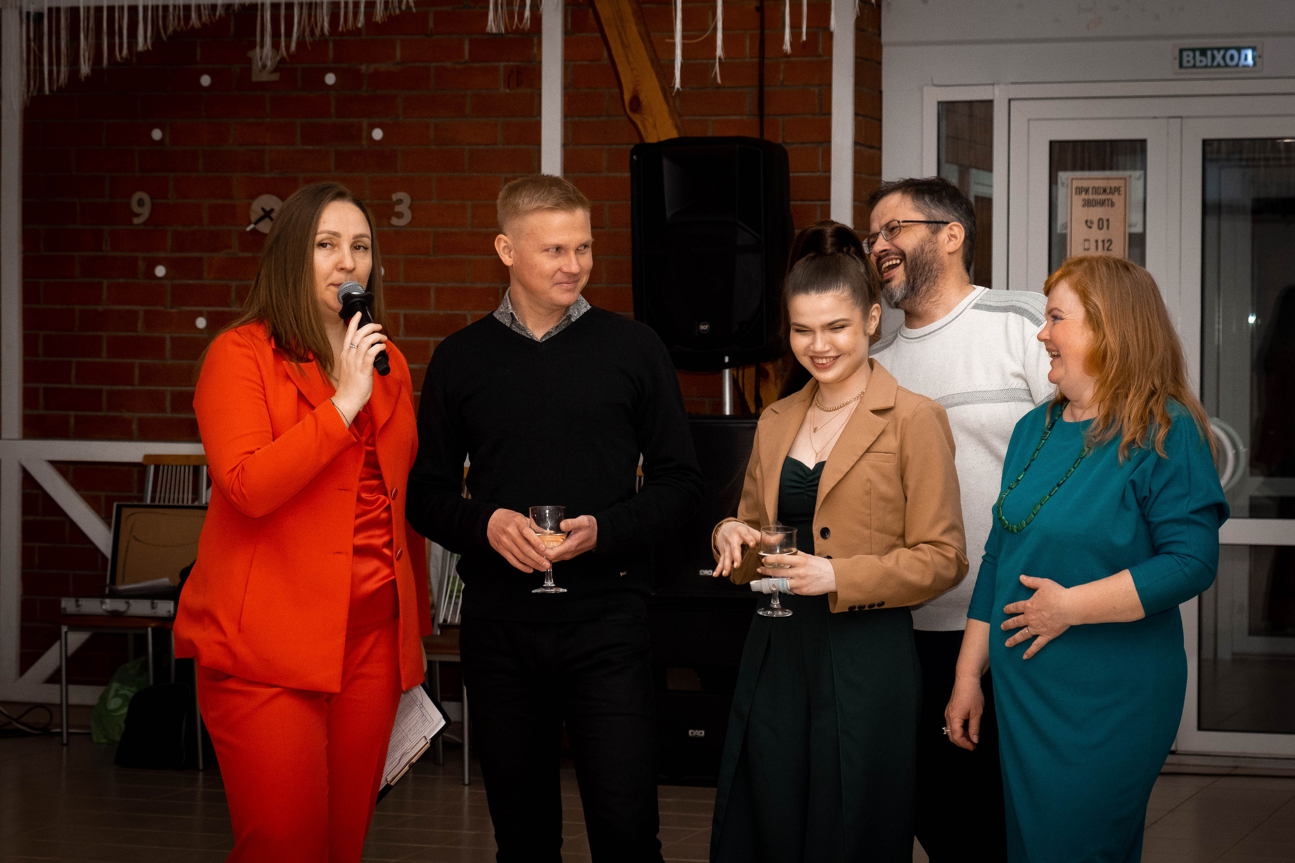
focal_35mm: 98
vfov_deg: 14.0
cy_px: 373
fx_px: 3519
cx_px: 590
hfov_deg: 20.8
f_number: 5.6
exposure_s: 1/160
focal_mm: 55
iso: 1000
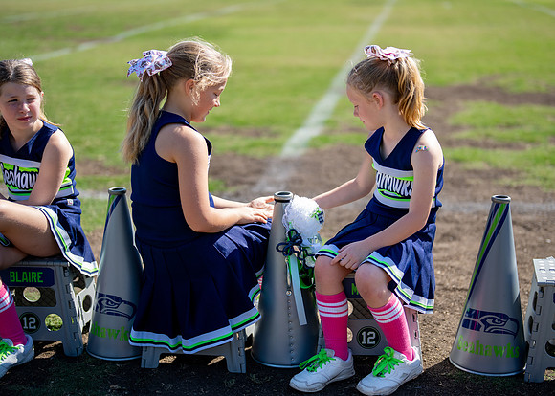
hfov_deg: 33.0
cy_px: 203
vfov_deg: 23.9
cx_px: 300
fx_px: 935
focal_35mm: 59
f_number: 1.2
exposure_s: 1/10000
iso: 250
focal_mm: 50
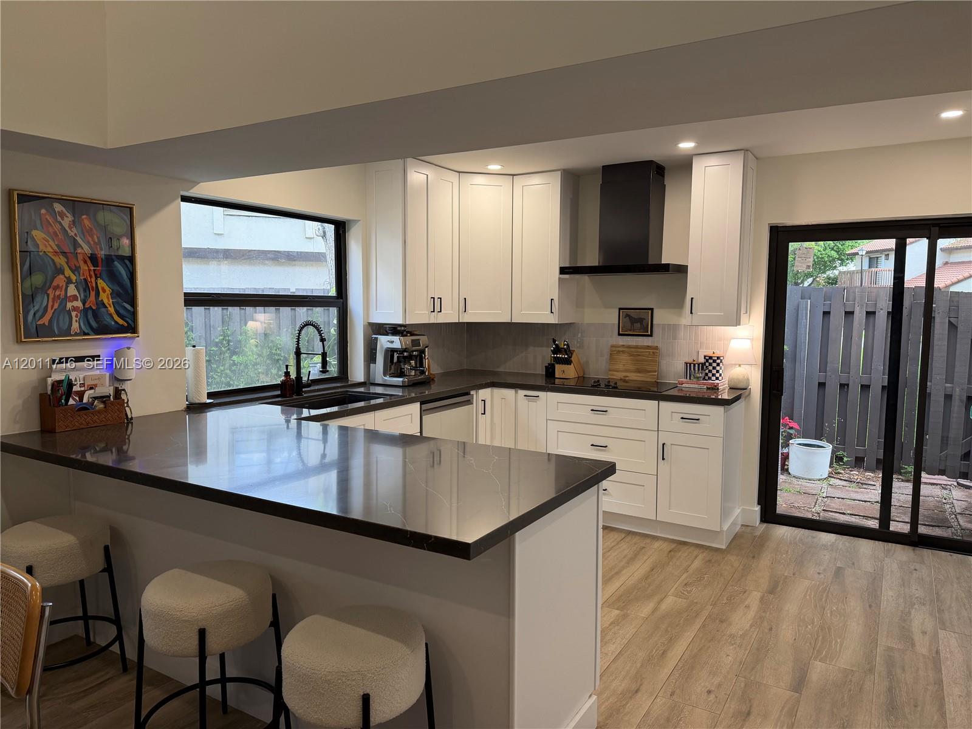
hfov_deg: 71.6
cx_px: 486
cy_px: 364
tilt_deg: -5.6
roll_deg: -0.1
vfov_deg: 56.8
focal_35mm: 24
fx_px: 674
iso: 160
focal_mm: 6.76
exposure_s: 1/120
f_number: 1.78
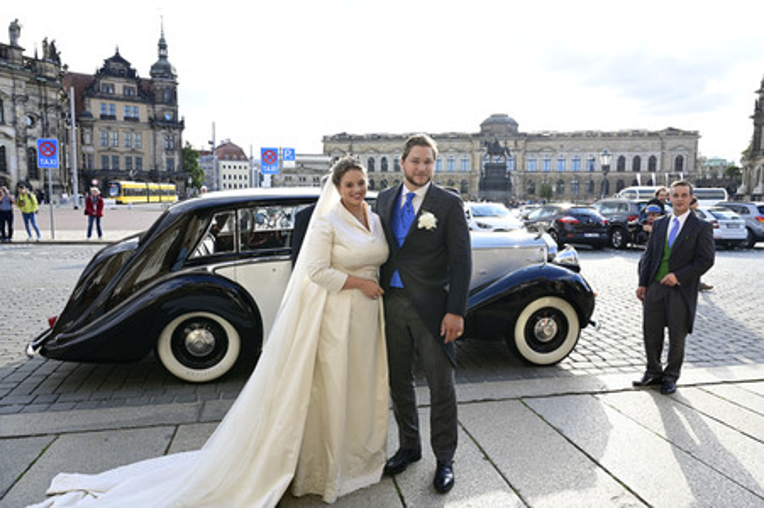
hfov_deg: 73.8
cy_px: 254
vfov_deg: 53.1
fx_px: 509
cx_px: 382
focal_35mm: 24
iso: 400
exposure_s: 1/200
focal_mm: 24
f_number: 8
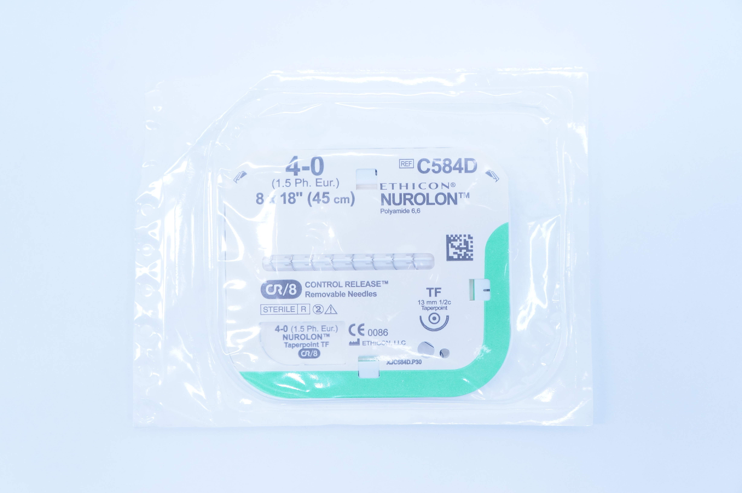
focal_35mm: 38
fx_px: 772
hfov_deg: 51.3
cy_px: 246
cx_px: 371
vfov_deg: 35.4
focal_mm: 25
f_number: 4.5
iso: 800
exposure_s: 1/200
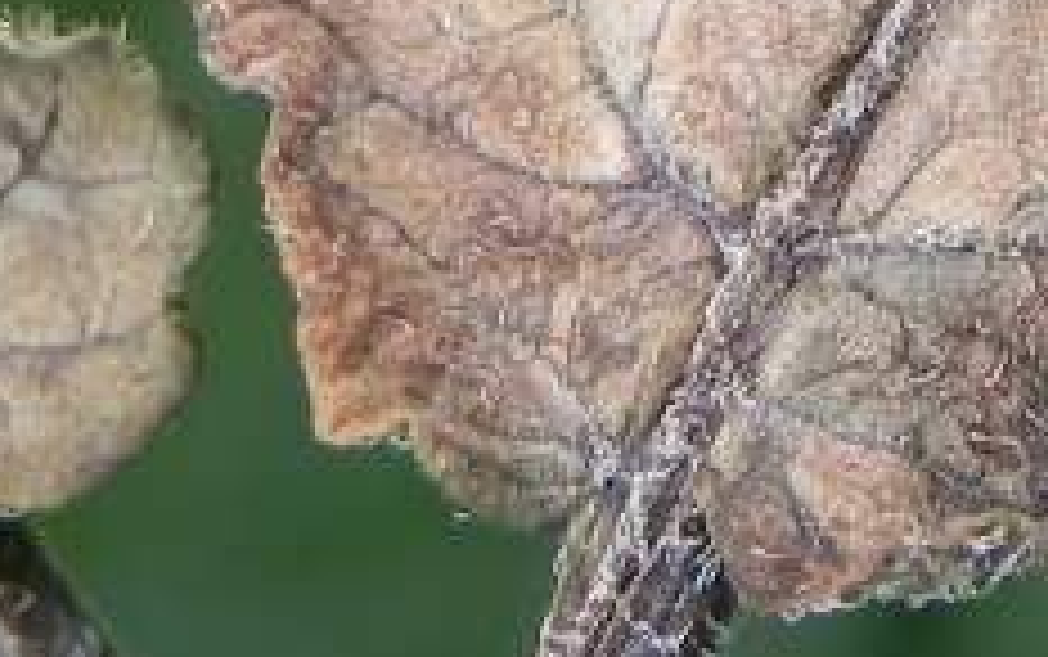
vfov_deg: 3.8
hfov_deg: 6.0
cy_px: -104
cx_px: 1340
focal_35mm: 349
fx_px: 9975
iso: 160
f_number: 4
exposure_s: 1/93
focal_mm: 13.4
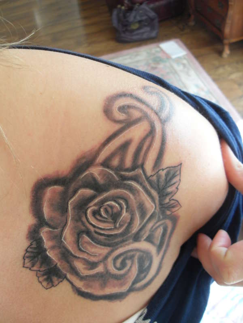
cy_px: 162
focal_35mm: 34
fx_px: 318
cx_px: 122
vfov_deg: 54.0
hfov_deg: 41.8
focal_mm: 6.3
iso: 120
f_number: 2.8
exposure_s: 1/45
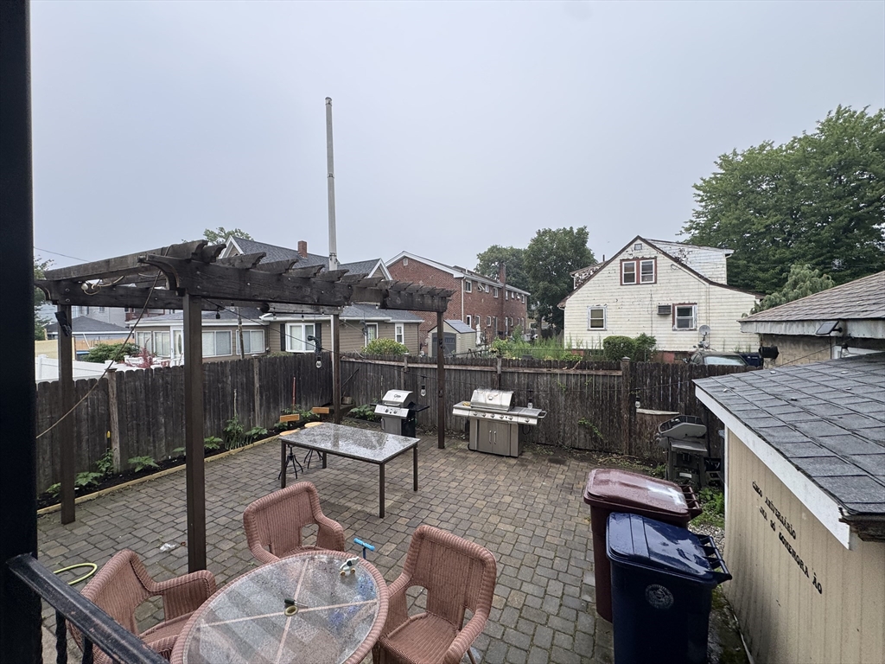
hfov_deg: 102.1
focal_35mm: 14
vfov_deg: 85.7
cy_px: 332
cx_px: 442
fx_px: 358
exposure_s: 1/207
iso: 40
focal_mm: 2.22
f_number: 2.2
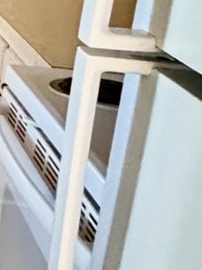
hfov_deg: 10.5
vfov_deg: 19.2
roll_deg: -1.8
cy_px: 19
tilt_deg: -12.0
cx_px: -403
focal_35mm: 100
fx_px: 777
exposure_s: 1/60
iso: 800
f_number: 2.2
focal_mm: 2.22
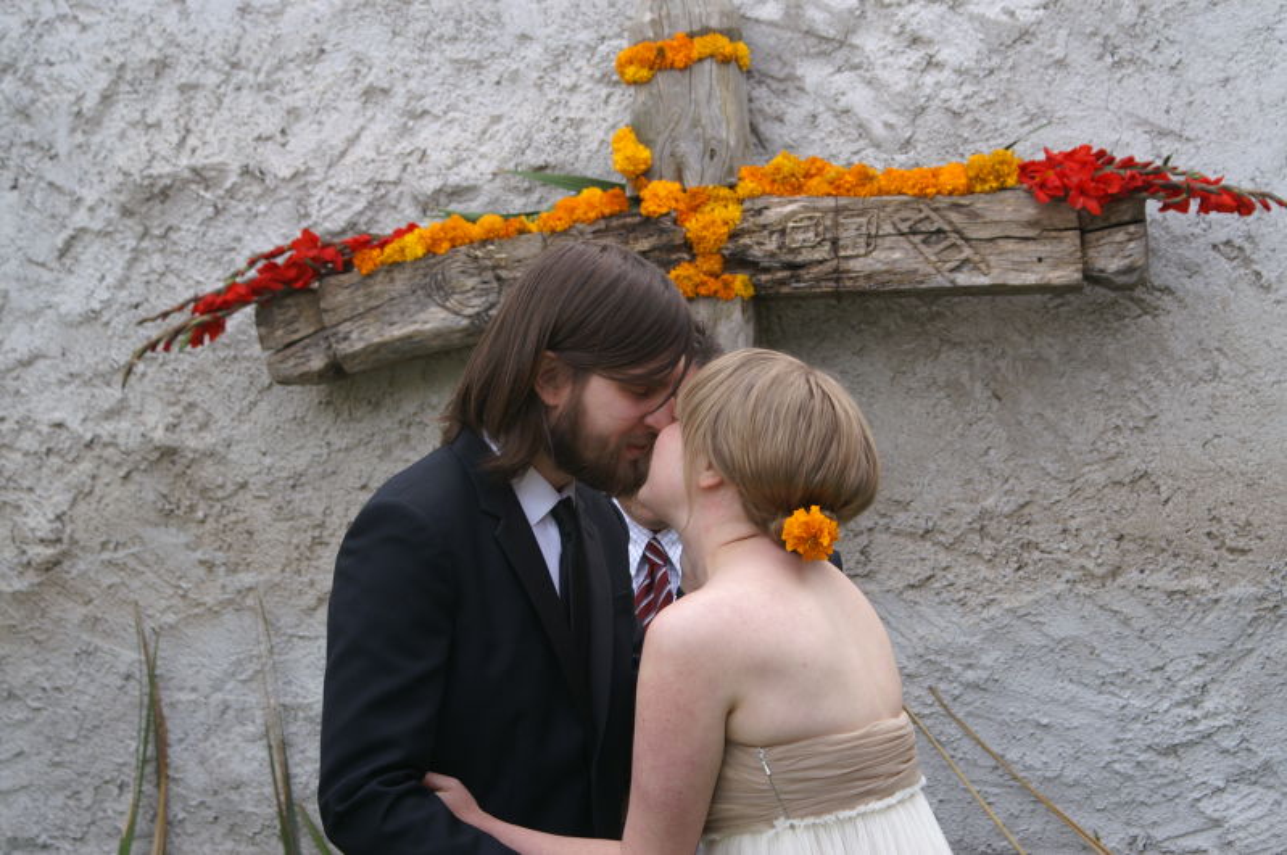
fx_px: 3214
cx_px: 644
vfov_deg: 15.2
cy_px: 428
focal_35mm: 90
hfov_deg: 22.6
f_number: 6.7
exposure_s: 1/90
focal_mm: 60
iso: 100
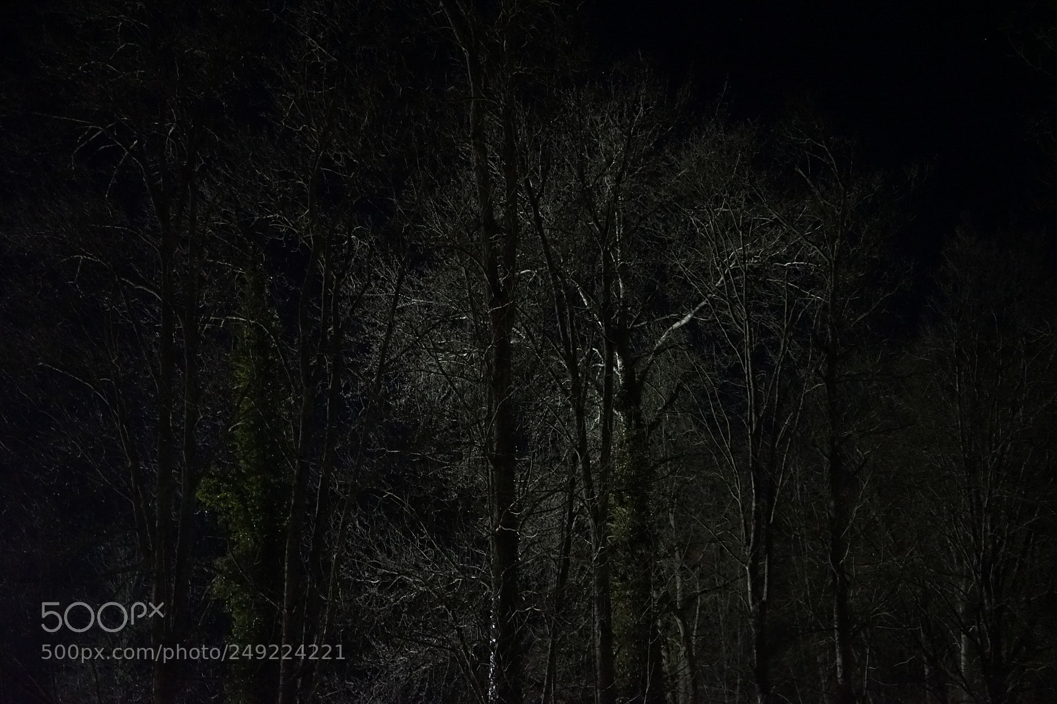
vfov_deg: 35.9
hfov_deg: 51.9
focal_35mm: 37
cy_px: 352
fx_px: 1086
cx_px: 528
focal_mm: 37
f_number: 4
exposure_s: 1/8
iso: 6400
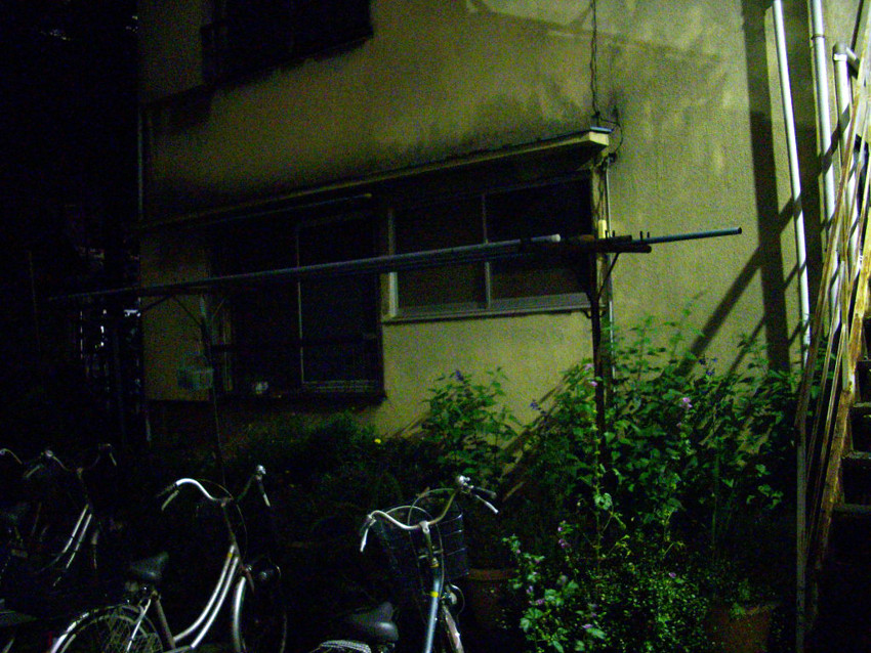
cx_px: 436
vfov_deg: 38.7
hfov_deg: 50.1
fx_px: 931
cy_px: 326
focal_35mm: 37
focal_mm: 6.2
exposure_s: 4
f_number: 2.8
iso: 400
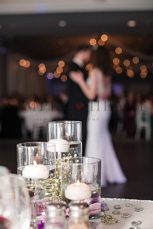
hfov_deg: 27.0
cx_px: 76
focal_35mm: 50
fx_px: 319
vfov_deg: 39.6
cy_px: 114
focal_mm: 50
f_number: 3.5
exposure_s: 1/250
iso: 400
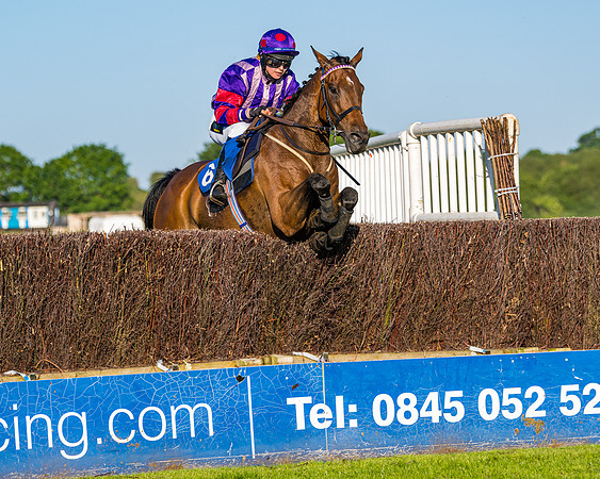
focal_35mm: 187
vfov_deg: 8.3
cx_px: 269
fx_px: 3319
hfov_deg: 10.3
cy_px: 239
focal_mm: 122
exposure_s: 1/1250
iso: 200
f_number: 4
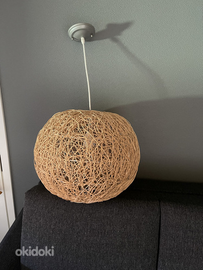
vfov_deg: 69.4
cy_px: 135
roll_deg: -2.4
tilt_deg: -20.4
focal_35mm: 25
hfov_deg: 54.9
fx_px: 195
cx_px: 102
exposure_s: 1/30
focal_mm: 5.1
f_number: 1.6
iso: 800
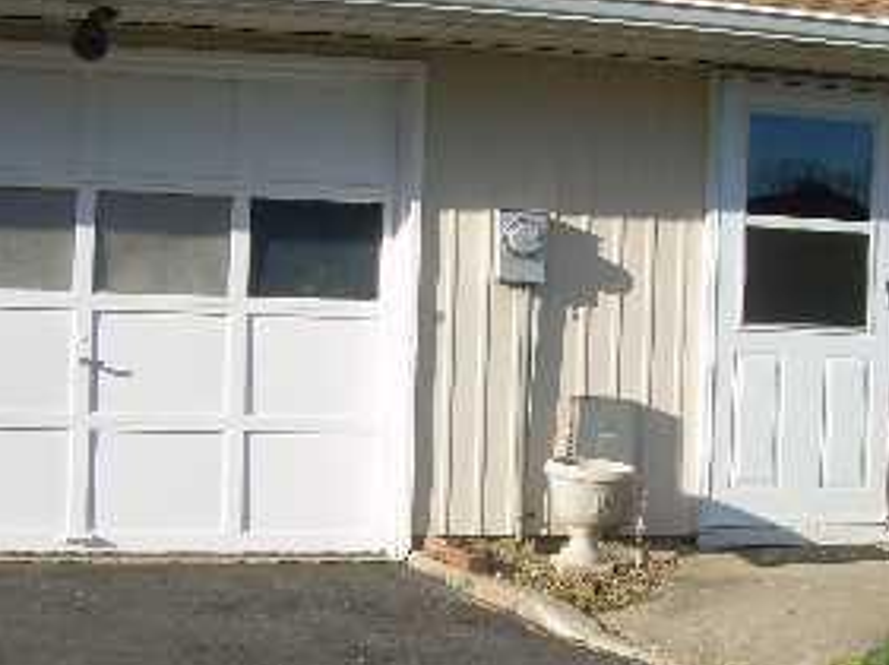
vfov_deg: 22.5
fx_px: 1667
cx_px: 497
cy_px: 348
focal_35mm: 65
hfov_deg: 29.8
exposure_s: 1/324
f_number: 4.6
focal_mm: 6.3
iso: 50
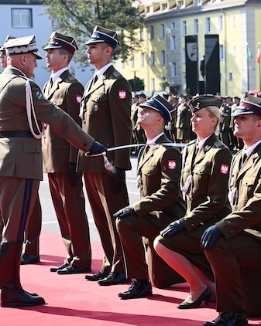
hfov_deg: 12.7
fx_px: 1170
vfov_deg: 15.9
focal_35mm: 121
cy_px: 164
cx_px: 114
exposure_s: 1/250
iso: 200
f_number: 6.3
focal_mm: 85
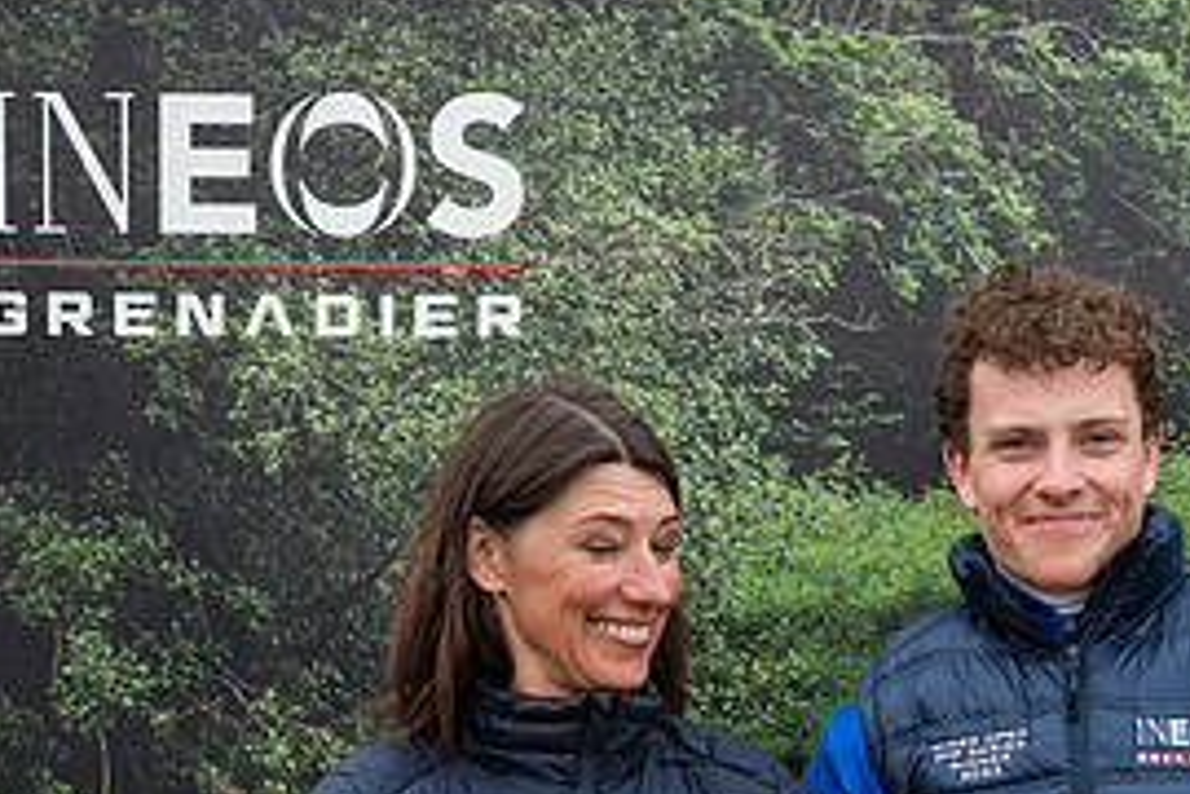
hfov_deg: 16.9
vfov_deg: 11.3
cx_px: 992
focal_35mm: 120
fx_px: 3966
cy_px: 719
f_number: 5
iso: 400
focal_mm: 48
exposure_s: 1/250
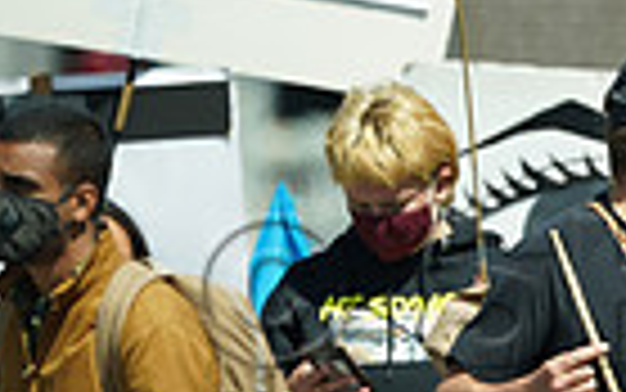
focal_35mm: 3564
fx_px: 60828
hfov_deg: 0.6
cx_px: 1288
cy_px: 246
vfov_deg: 0.4
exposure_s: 1/320
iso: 100
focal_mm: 840
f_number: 6.3
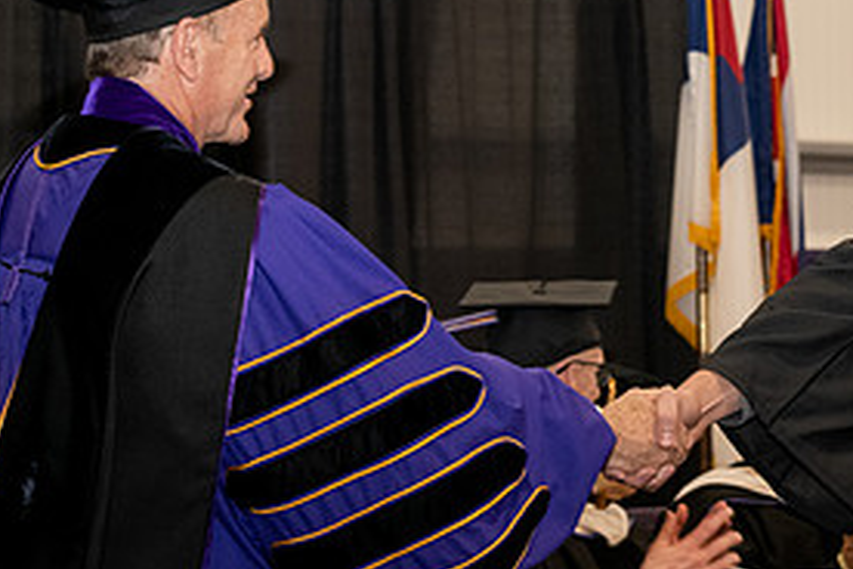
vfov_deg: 9.3
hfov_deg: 13.8
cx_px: 853
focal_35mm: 147
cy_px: 156
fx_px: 3483
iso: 2500
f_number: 5.6
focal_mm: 70
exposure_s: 1/200
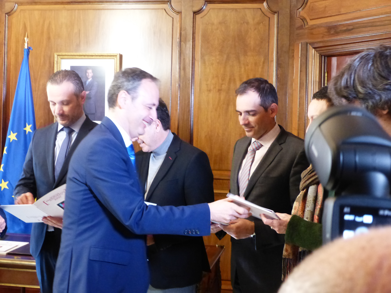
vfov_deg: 26.6
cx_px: 196
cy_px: 146
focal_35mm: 55
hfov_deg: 34.9
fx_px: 621
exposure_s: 1/30
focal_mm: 9.9
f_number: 3.2
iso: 800
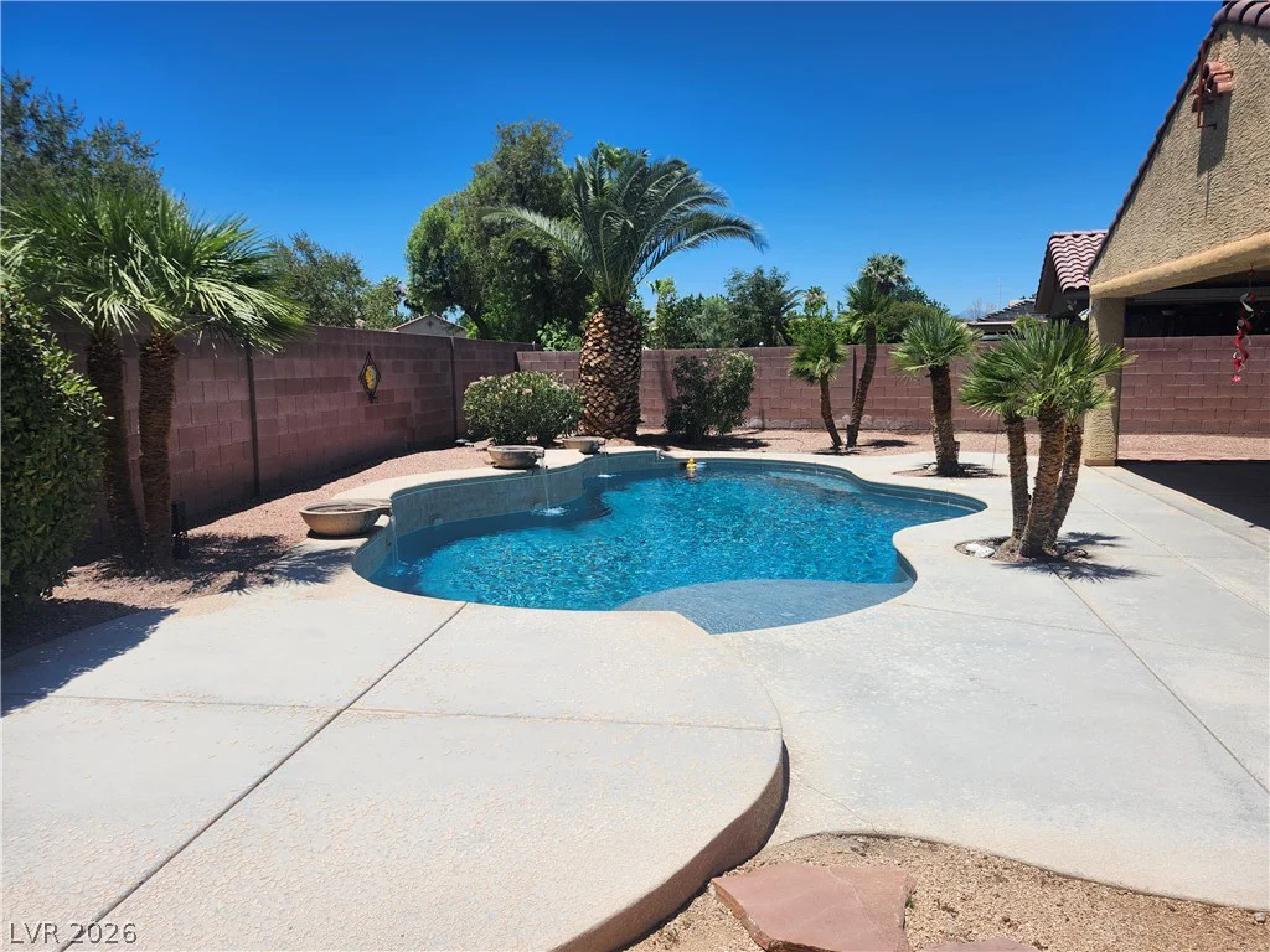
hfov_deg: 73.9
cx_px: 635
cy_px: 476
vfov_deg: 58.9
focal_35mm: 23
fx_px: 844
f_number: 1.8
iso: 25
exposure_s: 1/2851
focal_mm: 5.54
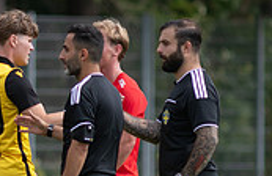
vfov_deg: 0.8
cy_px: 150
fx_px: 12933
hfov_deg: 1.2
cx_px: -114
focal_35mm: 1727
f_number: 3.2
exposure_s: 1/2000
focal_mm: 300
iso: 180
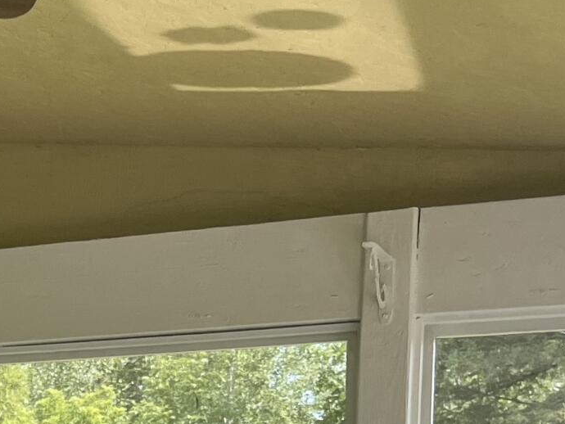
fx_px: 1845
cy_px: 832
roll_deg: -0.9
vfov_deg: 11.8
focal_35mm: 113
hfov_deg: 16.1
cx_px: -261
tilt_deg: -5.3
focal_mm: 5.1
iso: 50
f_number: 1.6
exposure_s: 1/544
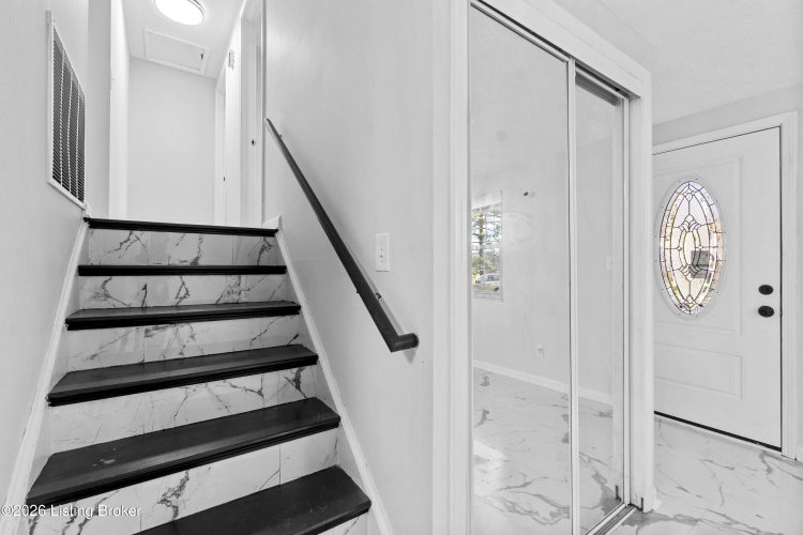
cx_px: 402
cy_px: 268
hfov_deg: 100.4
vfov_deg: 77.3
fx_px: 335
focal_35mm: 15
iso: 400
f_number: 11
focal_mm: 10
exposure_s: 1/2
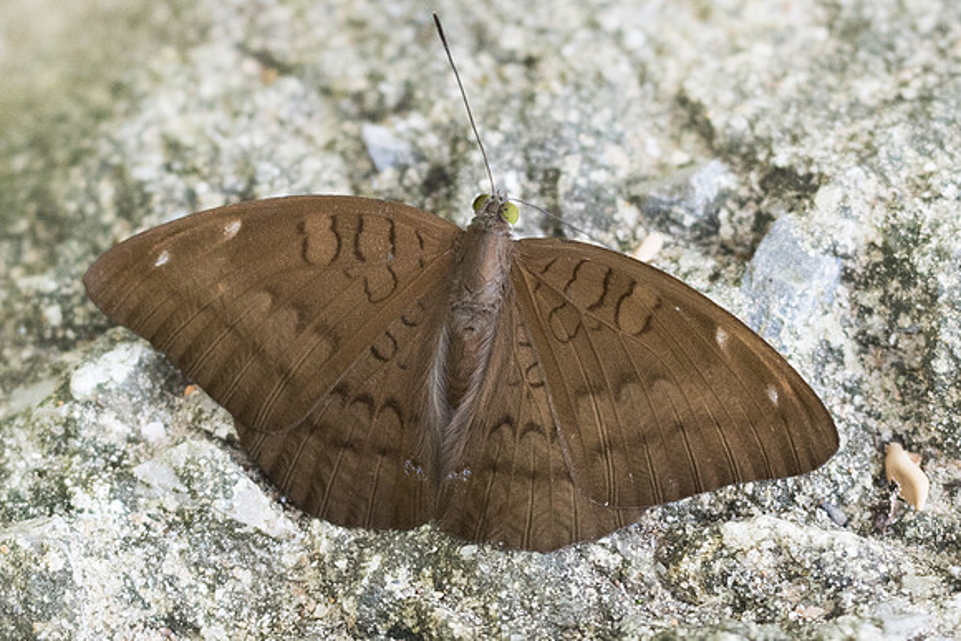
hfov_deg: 3.2
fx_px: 17027
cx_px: 480
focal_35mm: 638
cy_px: 345
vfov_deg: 2.2
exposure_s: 1/320
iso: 800
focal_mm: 150
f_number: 3.5
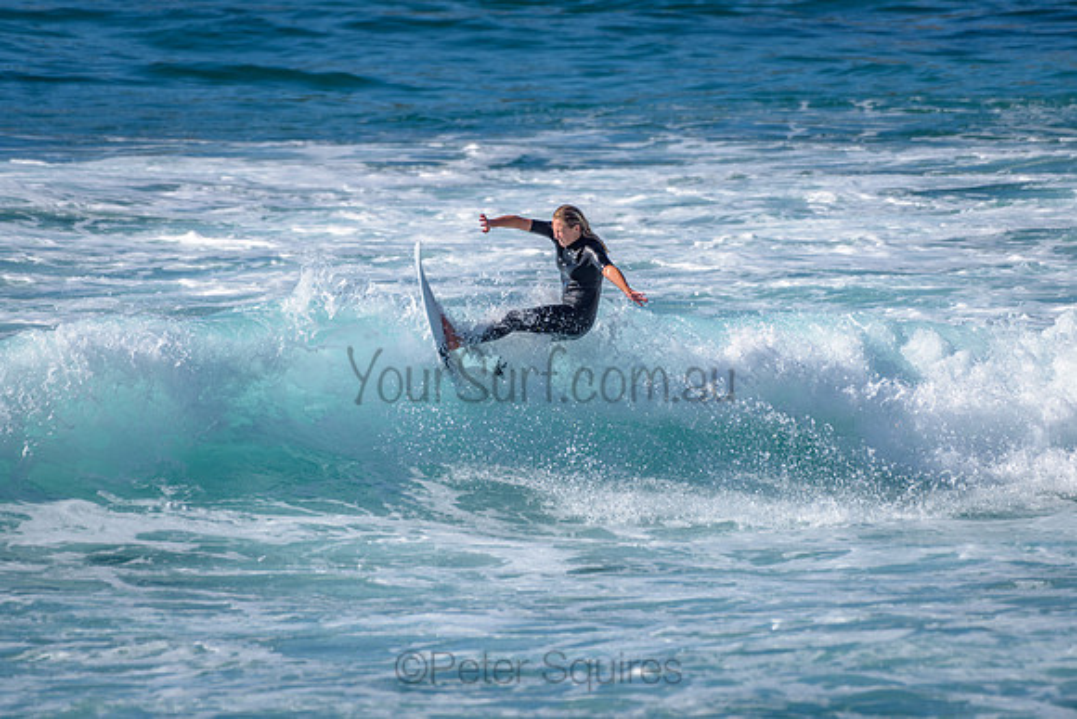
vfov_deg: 2.2
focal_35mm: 613
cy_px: 278
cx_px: 518
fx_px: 18337
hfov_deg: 3.4
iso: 140
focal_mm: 500
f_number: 5.6
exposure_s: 1/2000
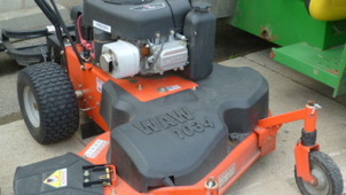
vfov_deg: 21.8
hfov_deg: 37.8
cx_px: 192
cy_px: 98
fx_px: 505
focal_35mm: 55
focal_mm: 5
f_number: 2.8
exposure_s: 1/200
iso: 80
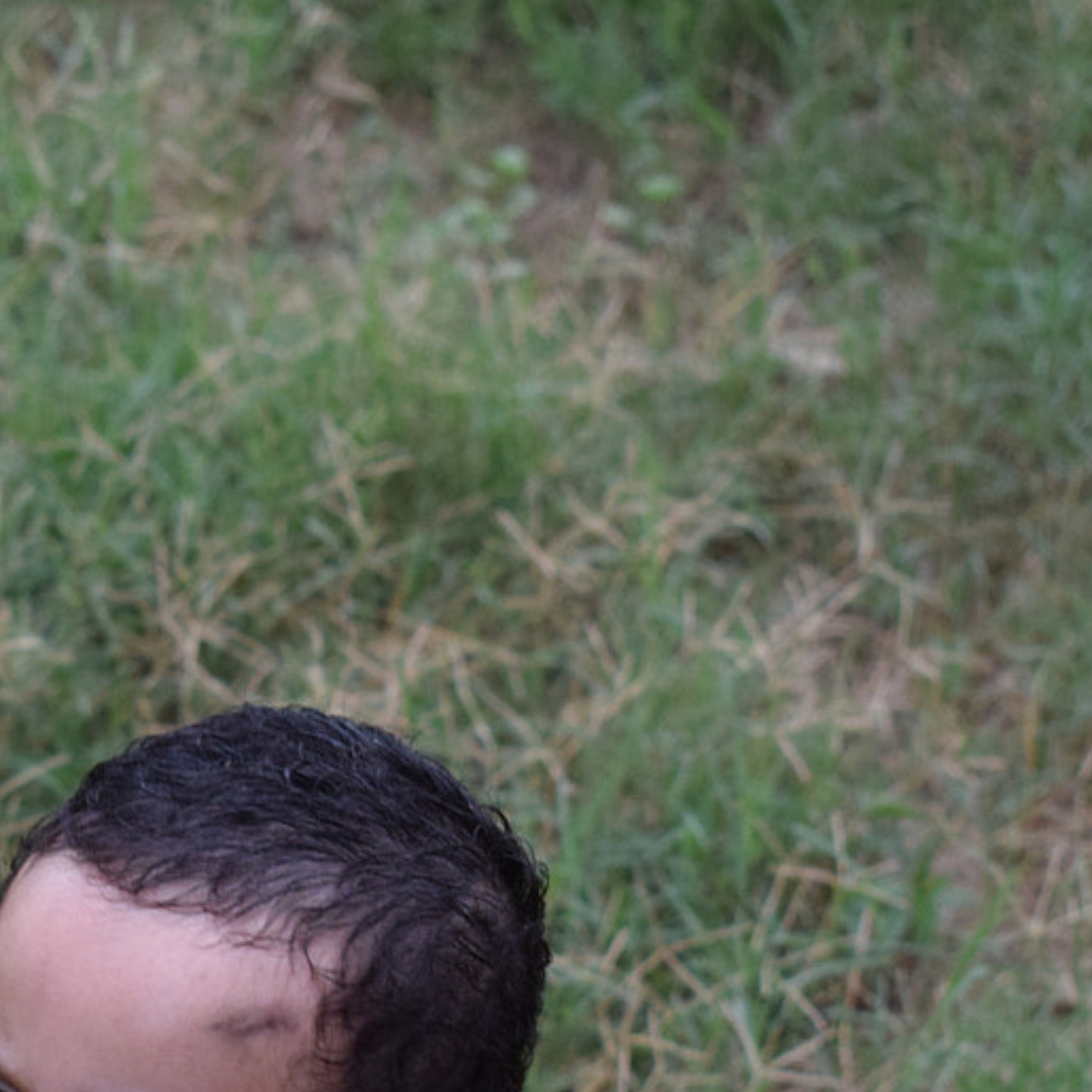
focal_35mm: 178
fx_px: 6364
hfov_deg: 9.7
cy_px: 1062
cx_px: 11
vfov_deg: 9.7
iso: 1000
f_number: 6.3
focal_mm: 45
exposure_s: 1/160
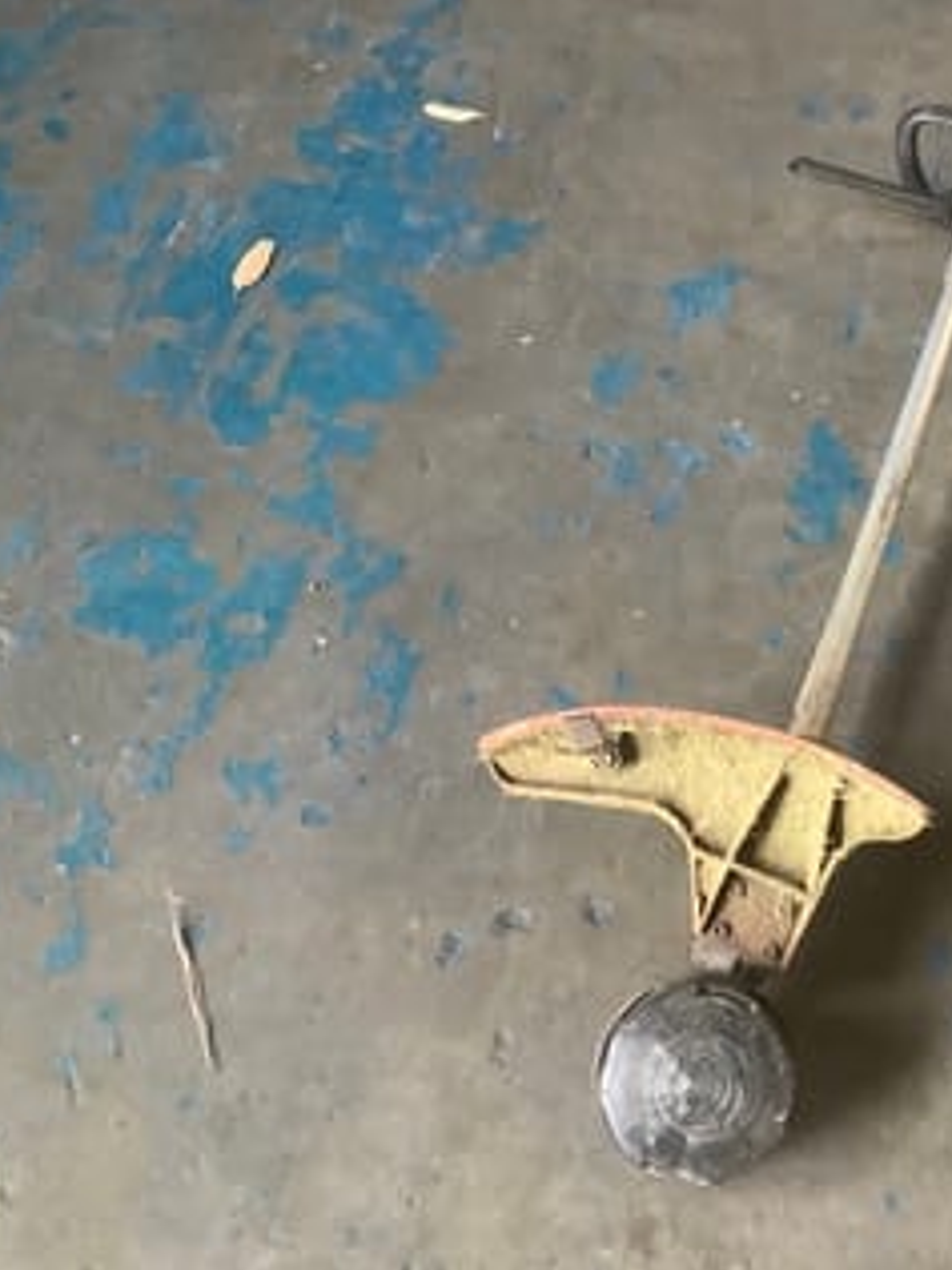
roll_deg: -9.0
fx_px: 1797
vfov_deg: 38.8
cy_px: 524
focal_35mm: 49
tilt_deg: -44.5
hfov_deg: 28.7
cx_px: 823
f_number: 2.4
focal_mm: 3.3
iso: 200
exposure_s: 1/50
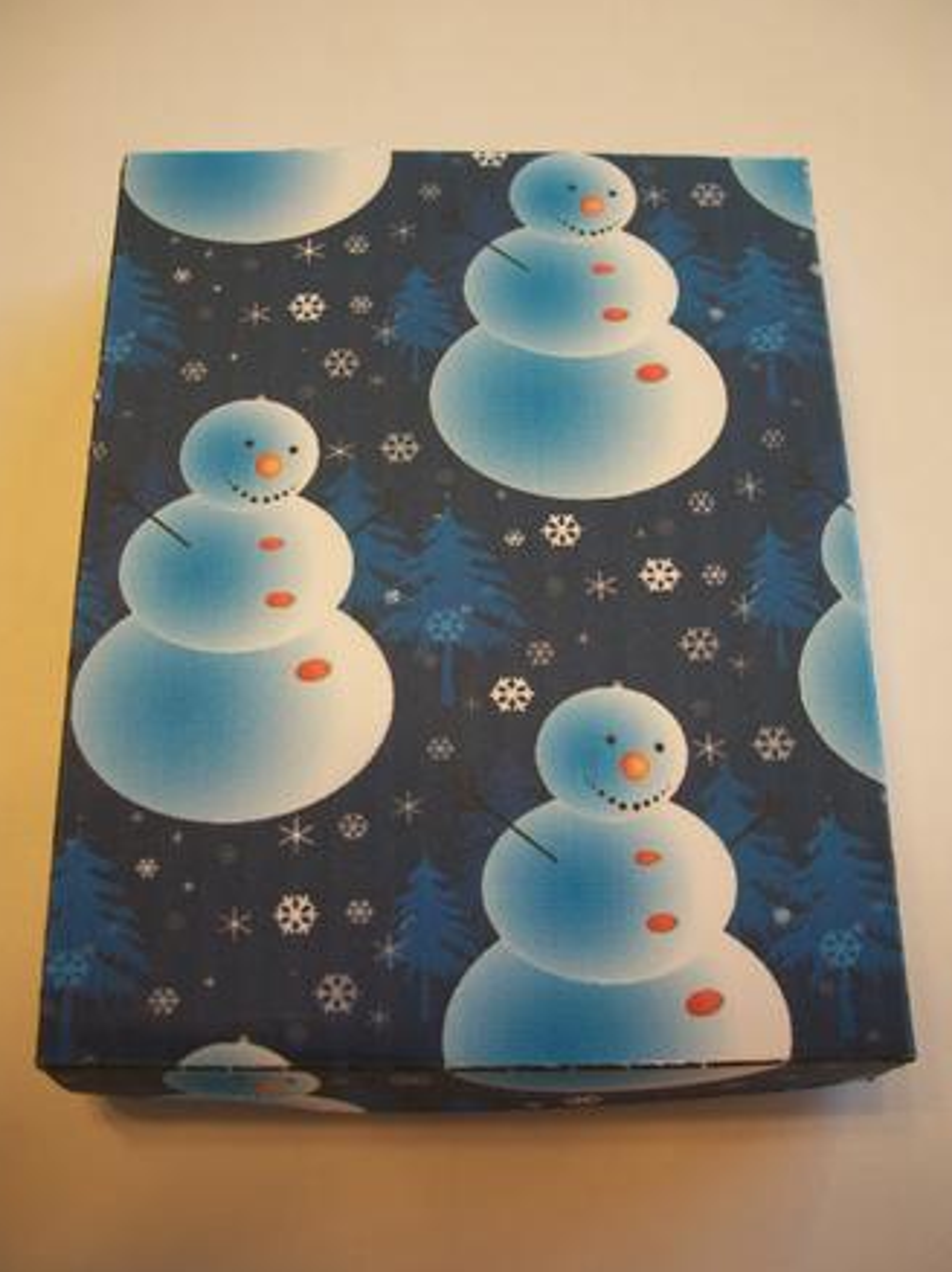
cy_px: 630
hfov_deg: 39.6
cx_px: 467
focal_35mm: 36
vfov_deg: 51.4
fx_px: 1321
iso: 80
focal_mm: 6.3
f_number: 3.1
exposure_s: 1/80
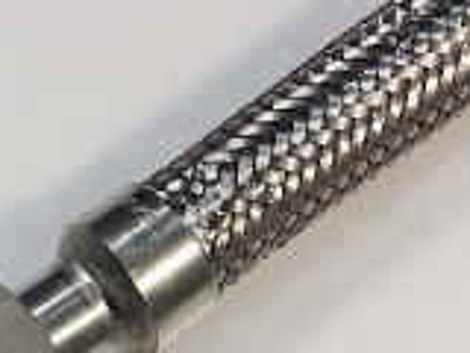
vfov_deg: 11.3
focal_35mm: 124
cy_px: 591
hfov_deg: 15.3
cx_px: -115
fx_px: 1684
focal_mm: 4.12
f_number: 2.4
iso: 64
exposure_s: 1/120
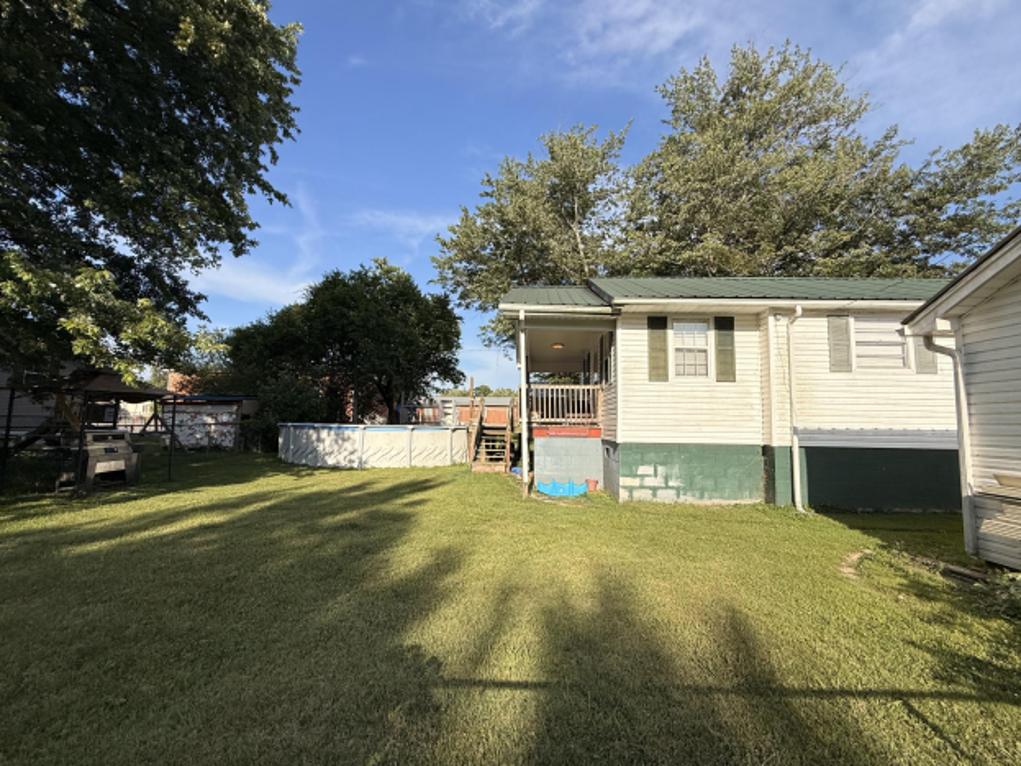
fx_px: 442
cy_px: 382
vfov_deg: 81.7
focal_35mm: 15
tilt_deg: +4.7
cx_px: 529
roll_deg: -1.3
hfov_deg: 98.1
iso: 50
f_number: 2.2
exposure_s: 1/2165
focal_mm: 2.22
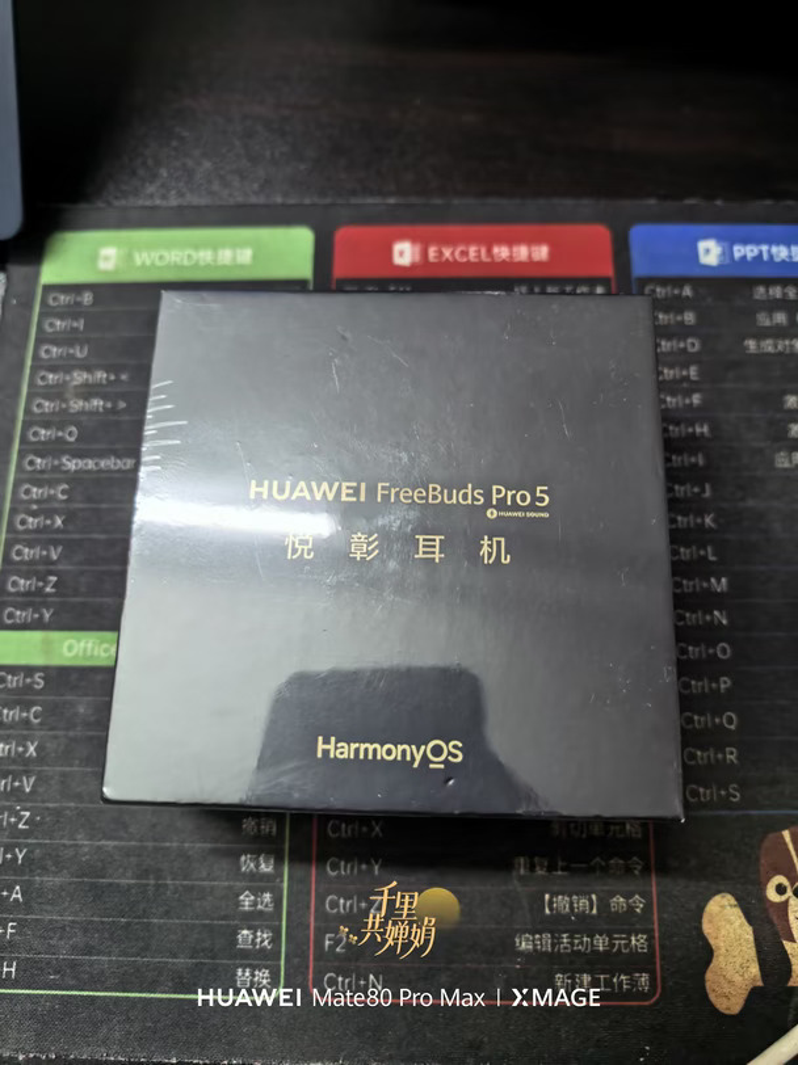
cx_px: 399
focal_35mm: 24
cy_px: 532
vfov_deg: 71.6
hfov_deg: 56.8
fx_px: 738
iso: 160
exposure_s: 1/29.8
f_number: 2
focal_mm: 6.98
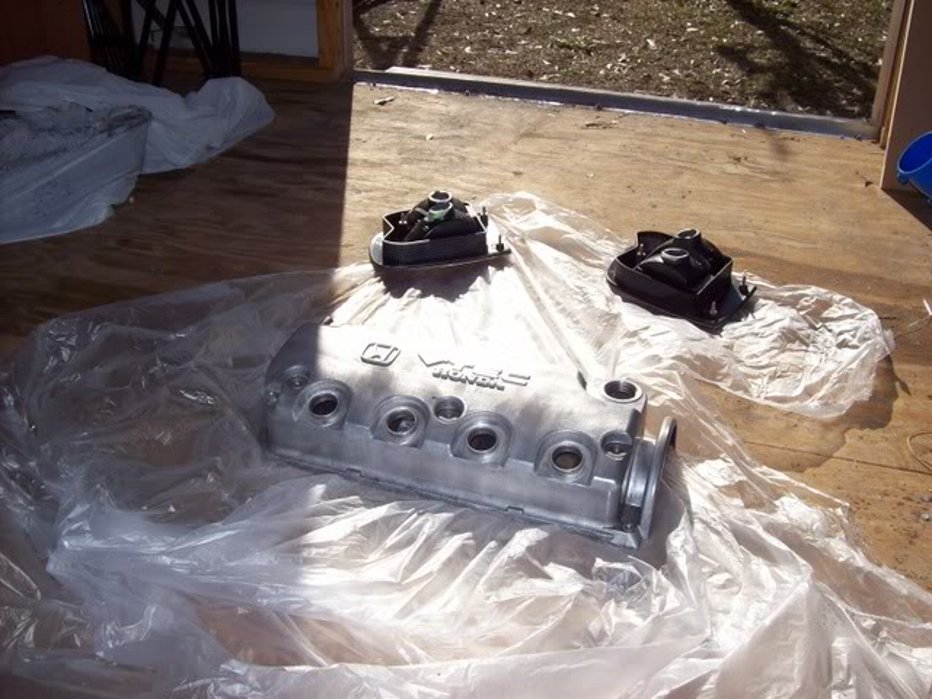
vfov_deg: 39.7
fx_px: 969
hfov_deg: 51.4
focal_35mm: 36
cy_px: 350
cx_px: 466
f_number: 4.8
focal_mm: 6
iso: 80
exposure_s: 1/1011
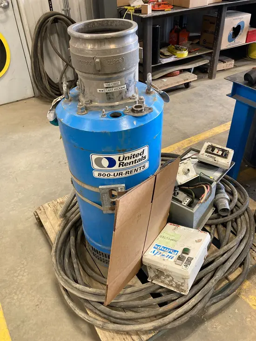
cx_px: 128
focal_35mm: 28
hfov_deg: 49.8
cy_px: 170
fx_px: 276
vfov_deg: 63.4
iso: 125
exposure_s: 1/60
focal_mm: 3.99
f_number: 1.8
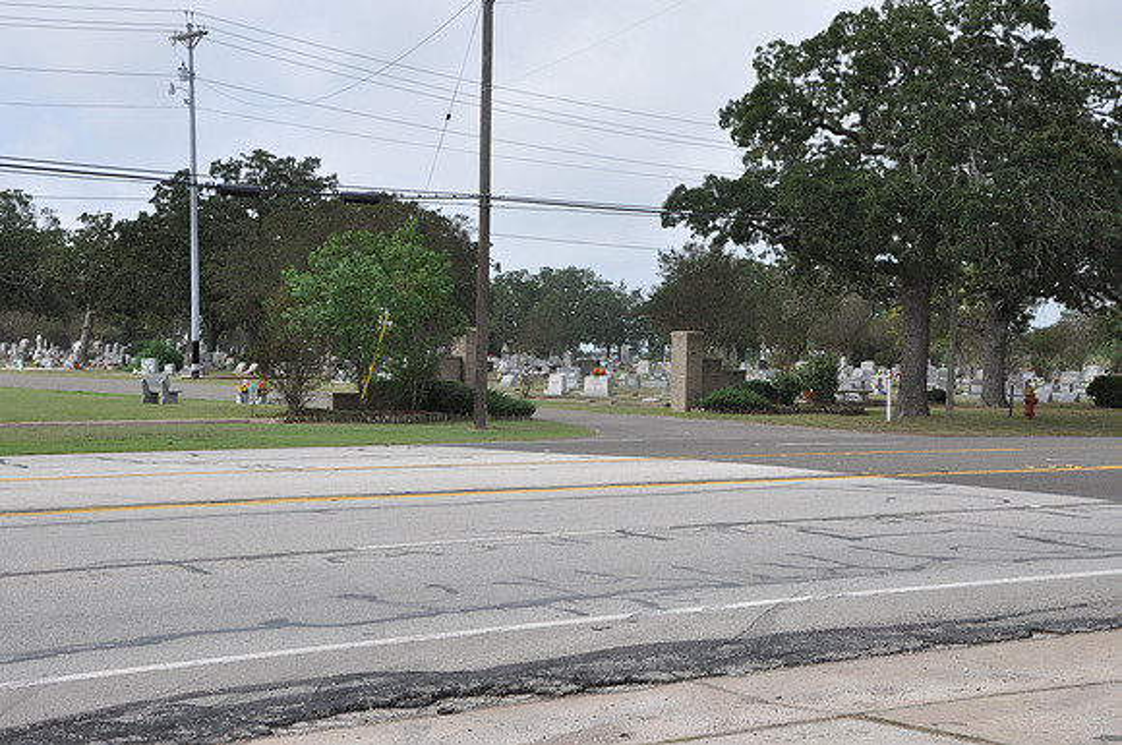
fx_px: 1867
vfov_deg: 22.6
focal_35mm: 60
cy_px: 372
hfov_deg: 33.4
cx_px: 561
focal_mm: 40
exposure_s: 1/125
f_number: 11
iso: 200
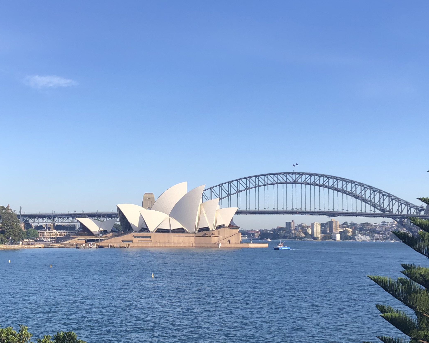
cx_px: 180
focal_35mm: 53
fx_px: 673
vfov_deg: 28.6
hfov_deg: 35.3
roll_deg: +0.2
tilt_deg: +5.4
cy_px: 176
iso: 20
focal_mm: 3.99
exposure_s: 1/1499
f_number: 1.8
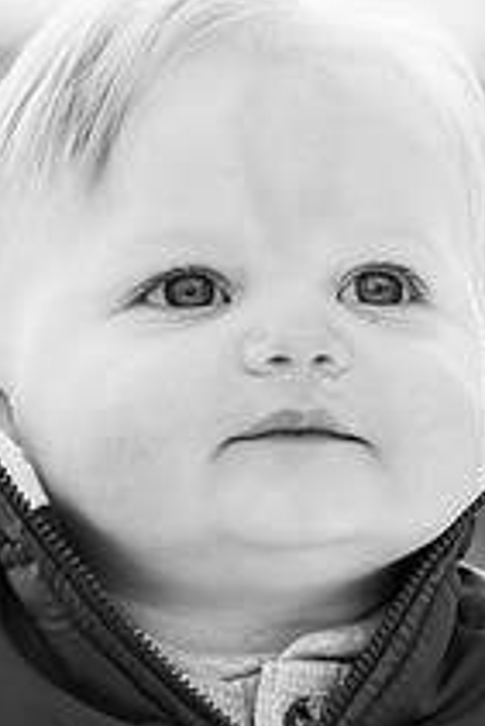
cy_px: 415
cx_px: 114
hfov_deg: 3.1
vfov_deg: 4.7
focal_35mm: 439
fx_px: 8856
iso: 1600
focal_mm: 160
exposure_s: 1/320
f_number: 6.3
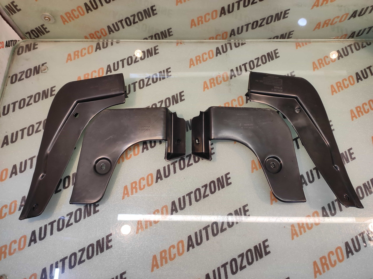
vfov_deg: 74.7
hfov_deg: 91.1
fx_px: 183
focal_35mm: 17
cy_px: 140
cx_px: 186
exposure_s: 1/33
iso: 106
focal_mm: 4.74
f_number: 1.79
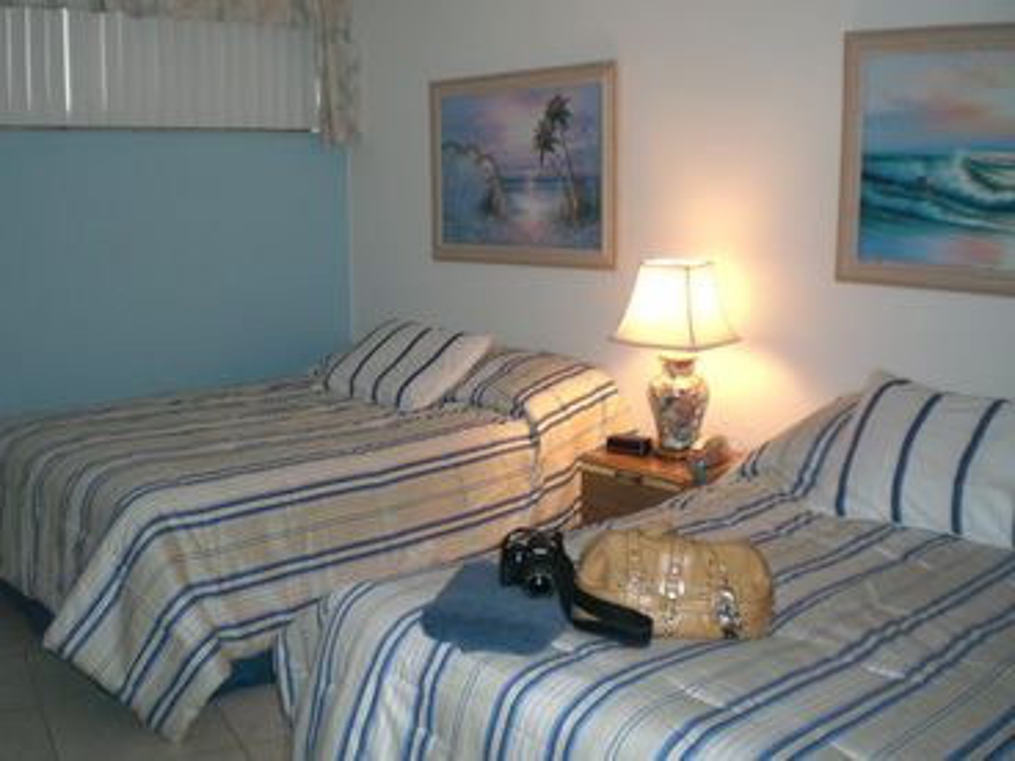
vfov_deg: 37.7
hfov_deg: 49.0
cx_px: 508
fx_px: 1114
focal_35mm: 38
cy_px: 380
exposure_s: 1/60
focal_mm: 6.3
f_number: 3.1
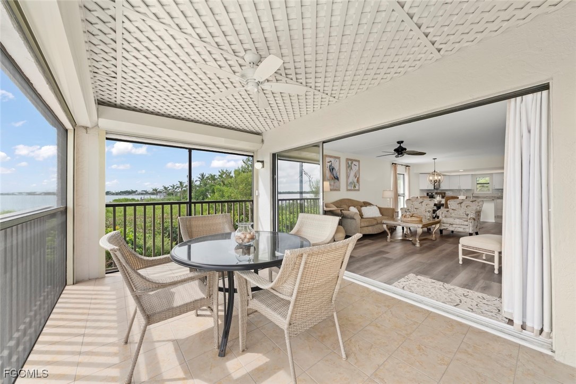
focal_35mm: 13
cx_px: 288
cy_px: 192
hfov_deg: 108.3
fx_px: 208
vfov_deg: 85.5
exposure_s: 1/10
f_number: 11
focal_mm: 13
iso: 160
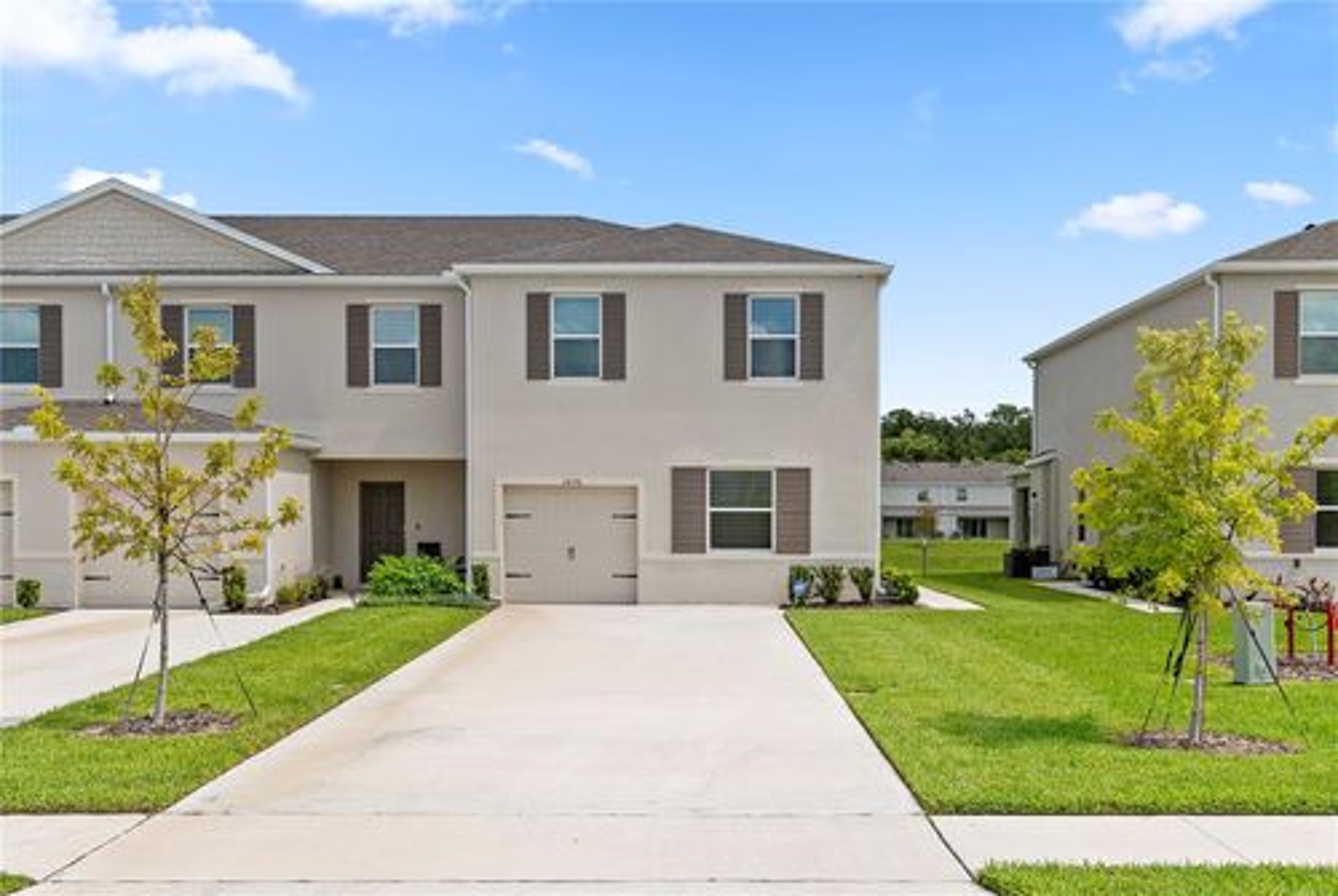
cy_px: 448
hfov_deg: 55.0
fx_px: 1284
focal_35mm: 34
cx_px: 669
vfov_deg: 38.5
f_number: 7.1
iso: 640
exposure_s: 1/1250
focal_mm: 34.5
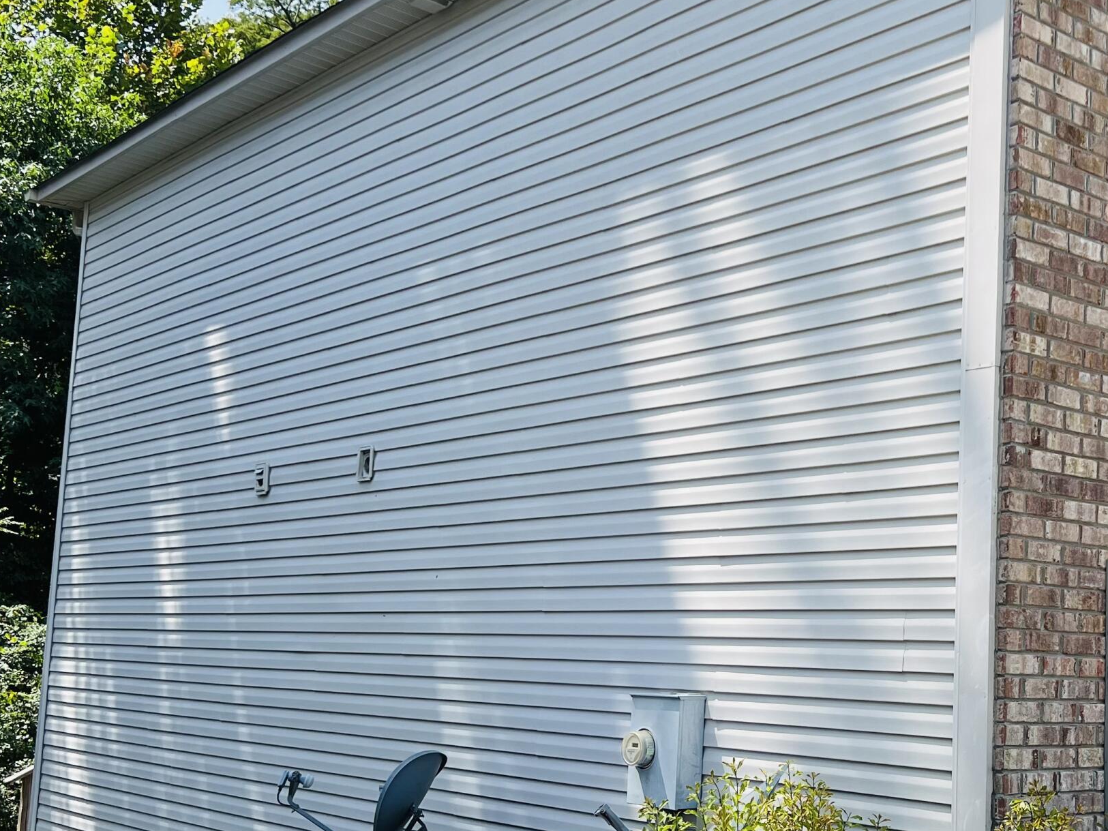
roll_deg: -1.3
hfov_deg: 38.8
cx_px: 807
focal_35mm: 48
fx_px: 1537
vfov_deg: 30.2
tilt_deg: +6.7
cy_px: 480
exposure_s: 1/2123
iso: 50
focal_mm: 5.7
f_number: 1.5
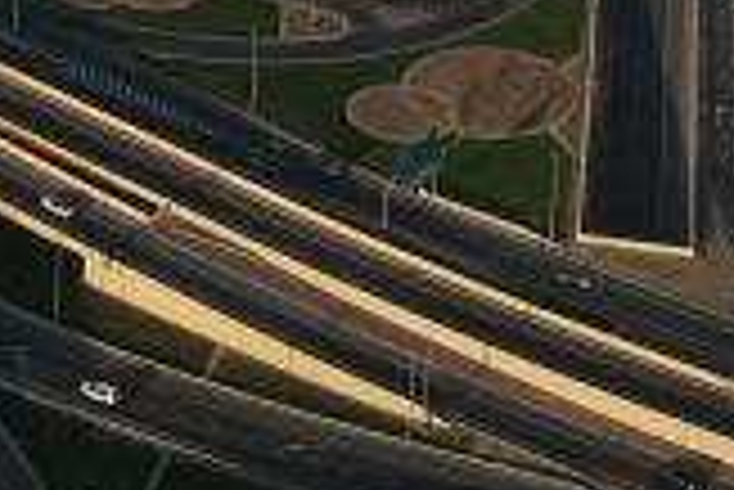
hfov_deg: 13.3
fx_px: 3081
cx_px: -113
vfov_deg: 8.4
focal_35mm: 151
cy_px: -681
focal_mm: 16
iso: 200
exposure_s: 1/250
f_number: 8
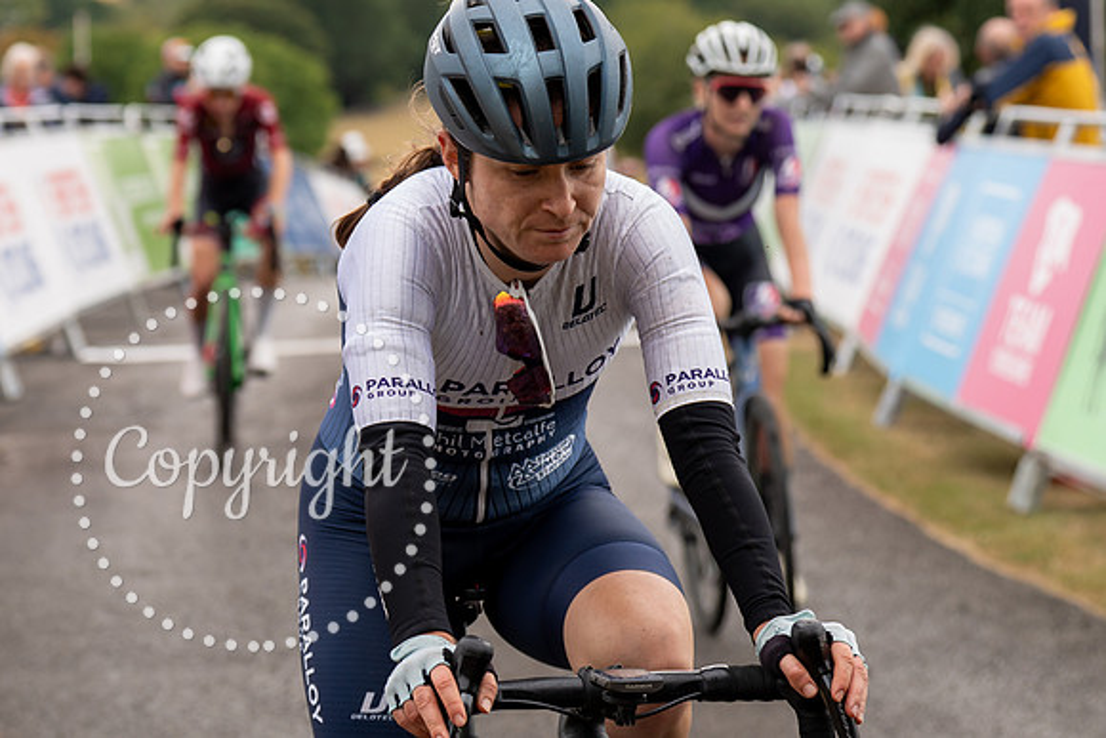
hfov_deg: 14.7
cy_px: 8
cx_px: 421
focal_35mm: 139
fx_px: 4284
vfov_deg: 9.8
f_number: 3.5
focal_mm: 70
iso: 250
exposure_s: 1/1000
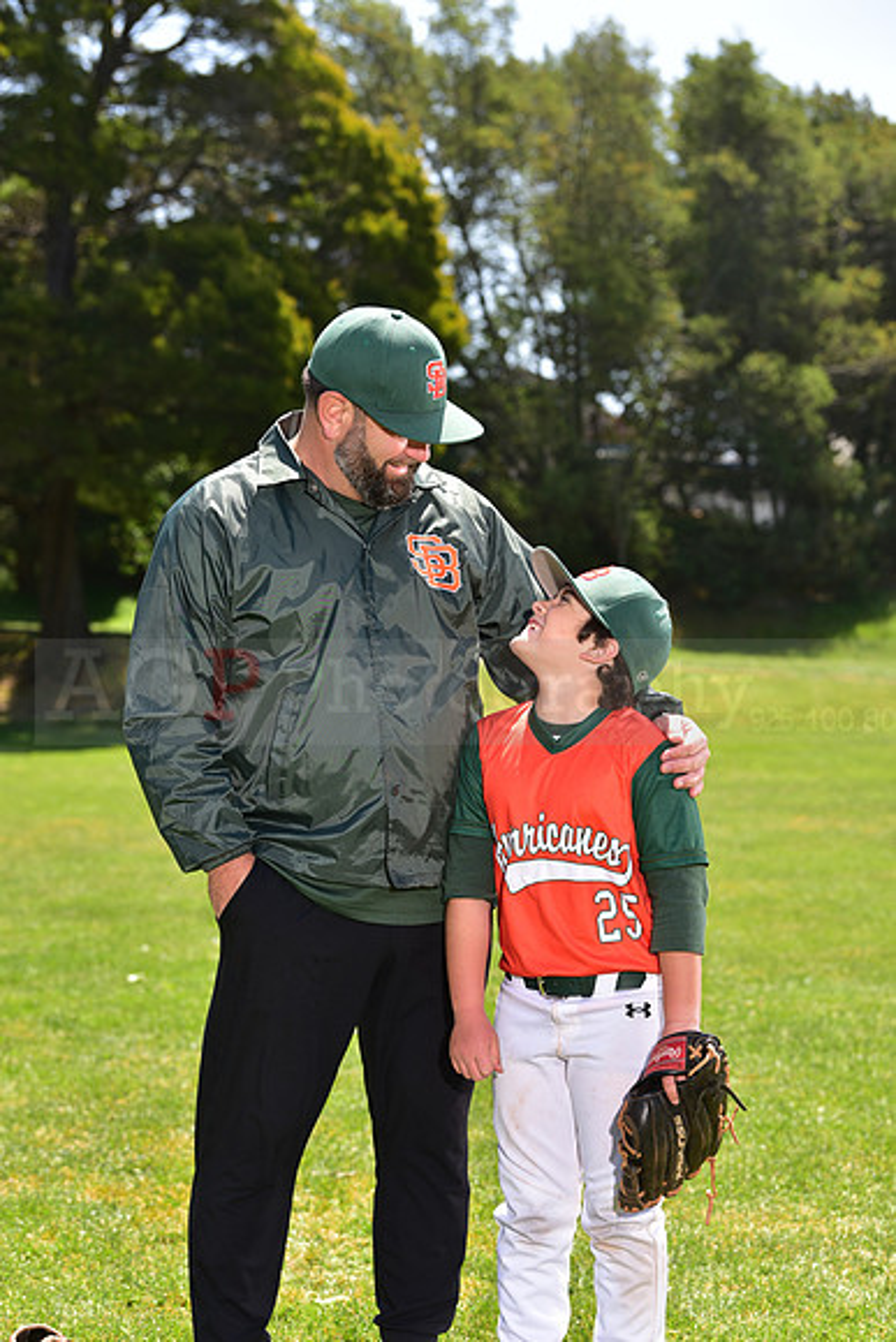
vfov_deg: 23.6
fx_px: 3209
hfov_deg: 15.9
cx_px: 448
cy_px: 671
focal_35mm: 86
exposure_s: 1/200
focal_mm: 86
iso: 80
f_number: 5.6
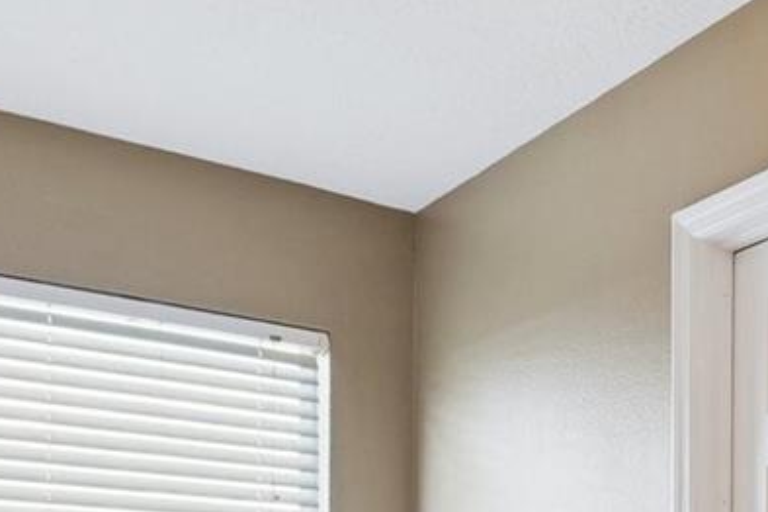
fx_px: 1216
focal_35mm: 57
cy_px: 682
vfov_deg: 21.3
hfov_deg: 30.6
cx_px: 879
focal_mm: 14
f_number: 8
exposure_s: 1/20
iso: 400
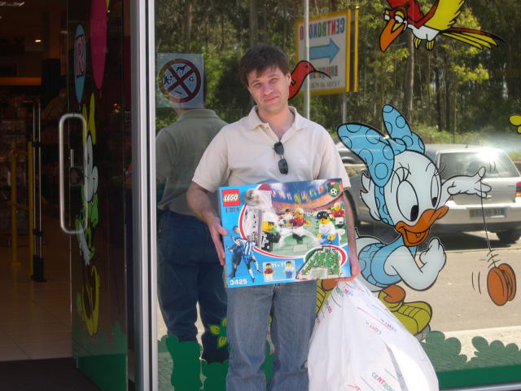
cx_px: 260
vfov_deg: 19.1
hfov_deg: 25.3
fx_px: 1159
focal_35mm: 77
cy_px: 196
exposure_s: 1/172
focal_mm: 16.3
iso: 100
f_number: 4
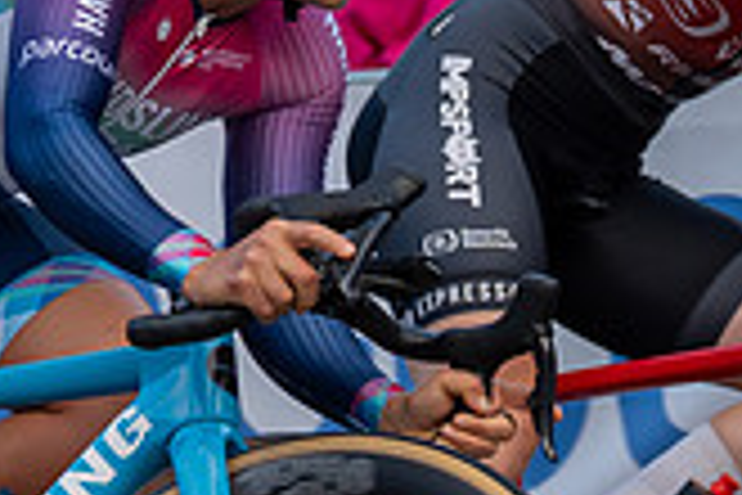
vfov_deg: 2.9
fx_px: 9625
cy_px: 141
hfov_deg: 4.4
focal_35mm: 467
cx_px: 174
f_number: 3.2
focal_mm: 77
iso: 320
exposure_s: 1/1000
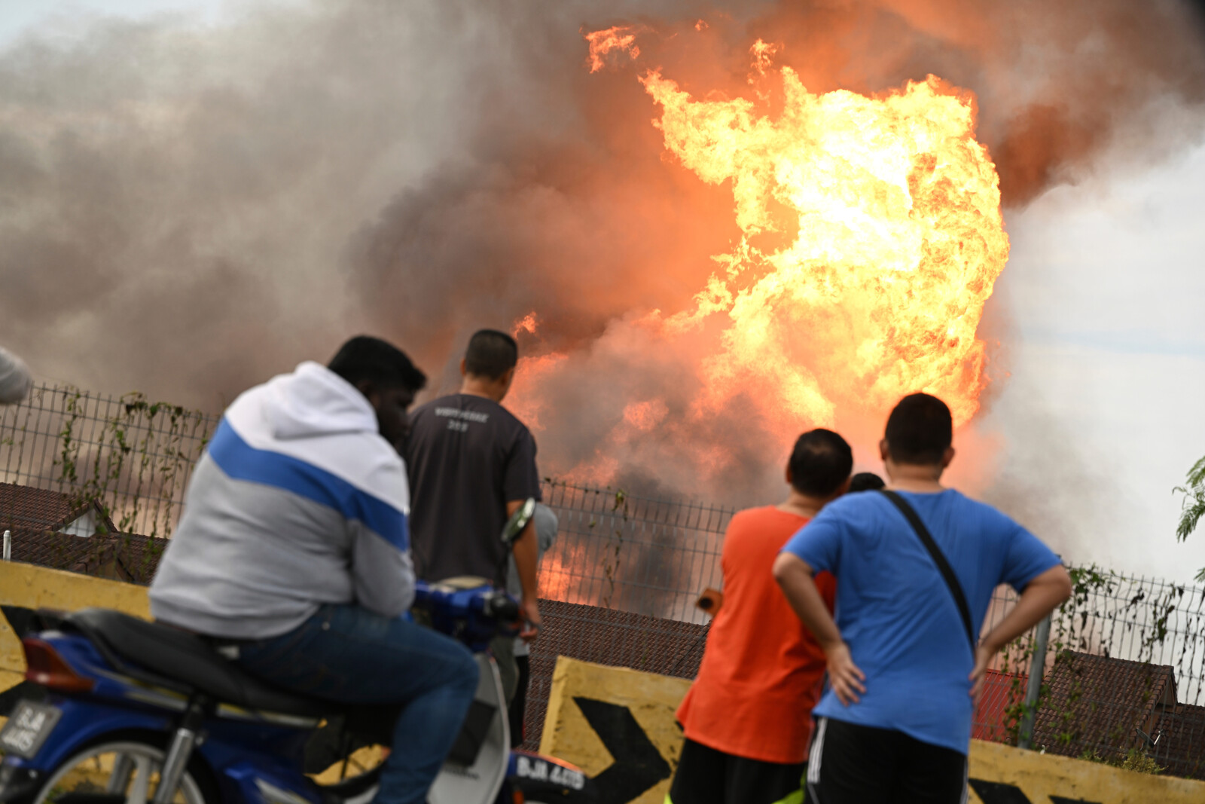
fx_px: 2510
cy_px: 402
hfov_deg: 27.0
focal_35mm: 75
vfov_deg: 18.2
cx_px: 602
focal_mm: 75
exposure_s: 1/400
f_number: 4
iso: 80
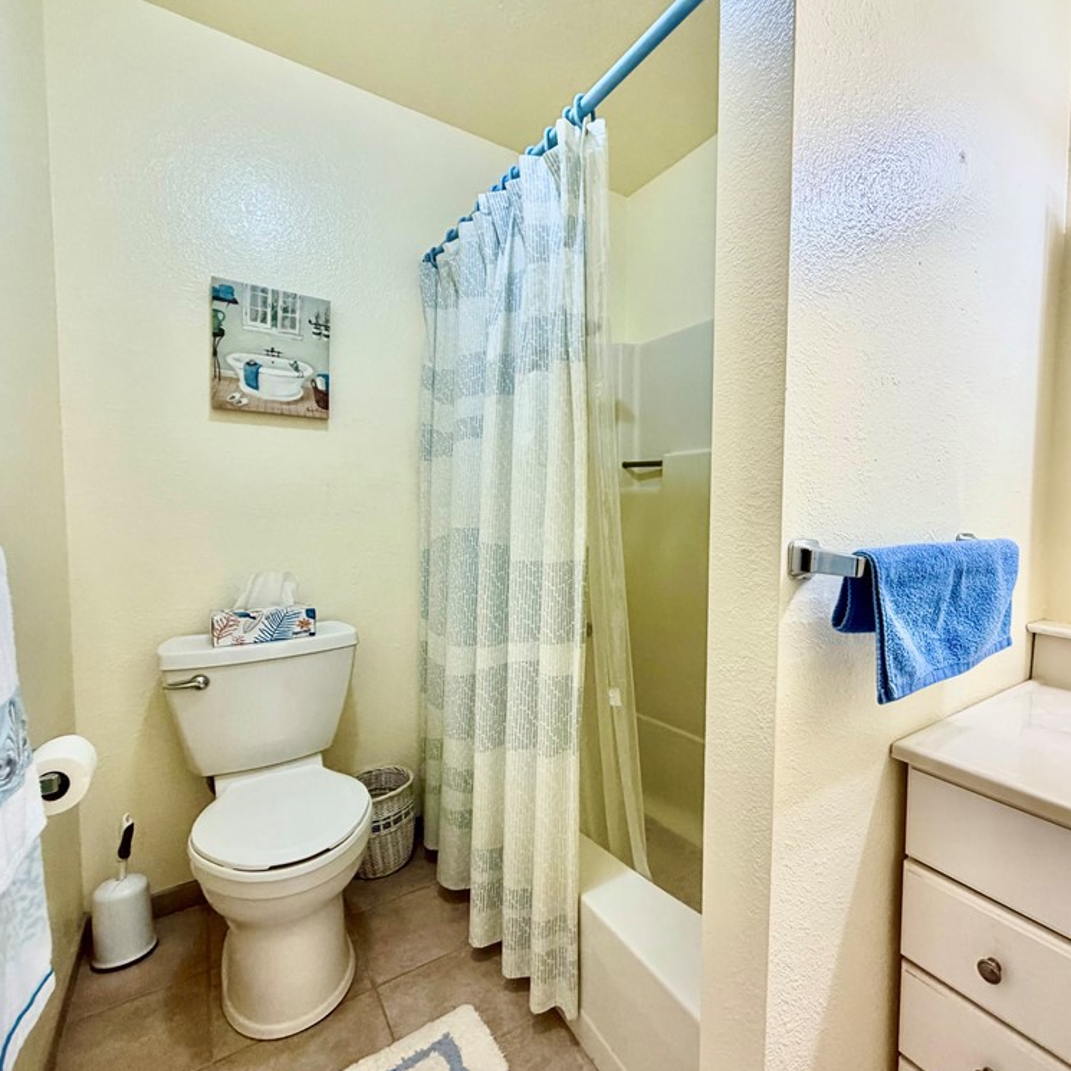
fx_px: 595
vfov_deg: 84.0
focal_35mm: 17
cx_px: 670
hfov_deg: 82.4
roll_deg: -1.2
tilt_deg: -2.5
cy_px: 539
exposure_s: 1/120
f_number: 2.2
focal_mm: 2.22
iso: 200
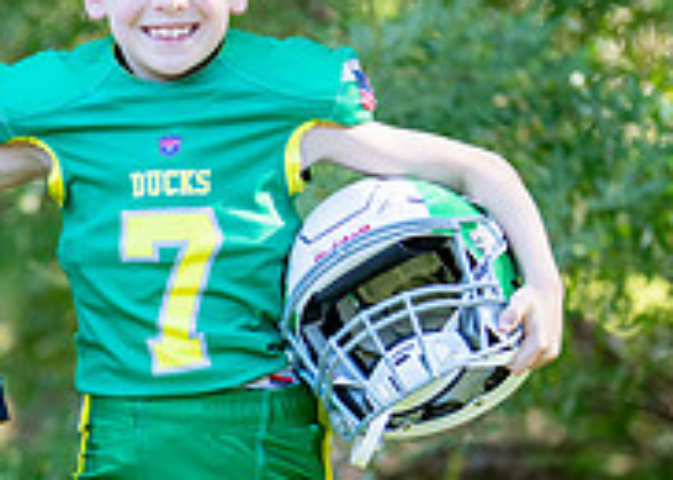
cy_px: 399
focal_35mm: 200
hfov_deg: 10.0
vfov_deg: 7.2
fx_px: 3823
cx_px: 79
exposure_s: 1/1000
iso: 100
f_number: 1.2
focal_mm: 50
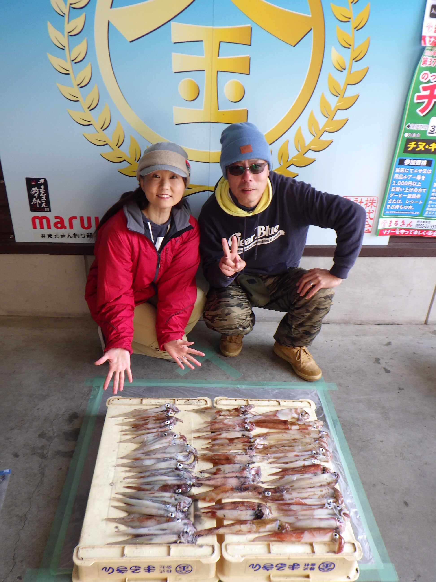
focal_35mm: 28
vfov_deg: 63.4
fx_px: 470
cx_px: 218
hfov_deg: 49.7
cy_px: 291
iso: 125
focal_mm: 5
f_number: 3.5
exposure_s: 1/80
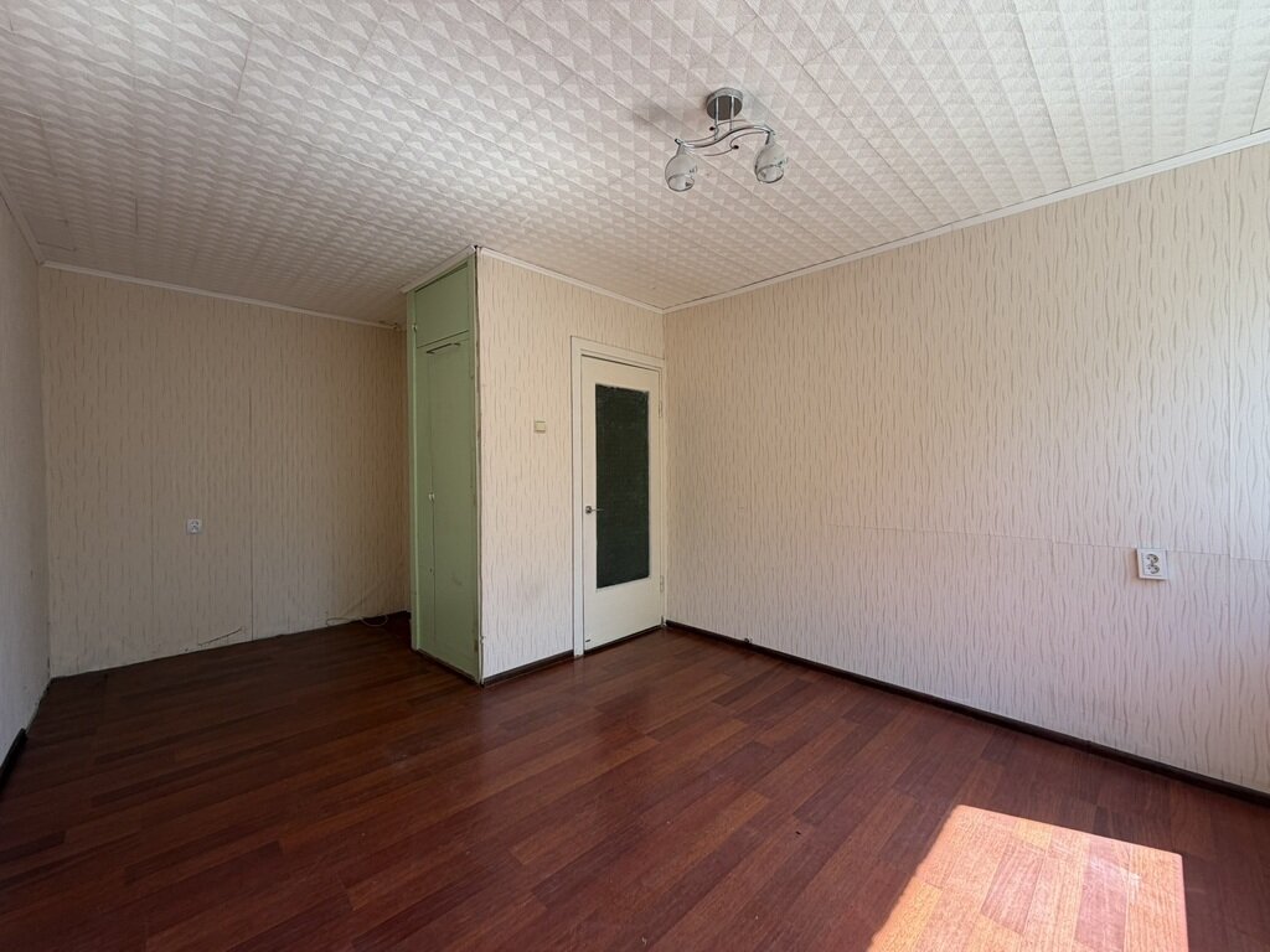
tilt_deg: -1.8
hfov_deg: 102.1
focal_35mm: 14
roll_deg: +0.3
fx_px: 514
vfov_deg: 85.7
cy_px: 476
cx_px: 635
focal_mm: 2.22
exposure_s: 1/124
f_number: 2.2
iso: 40
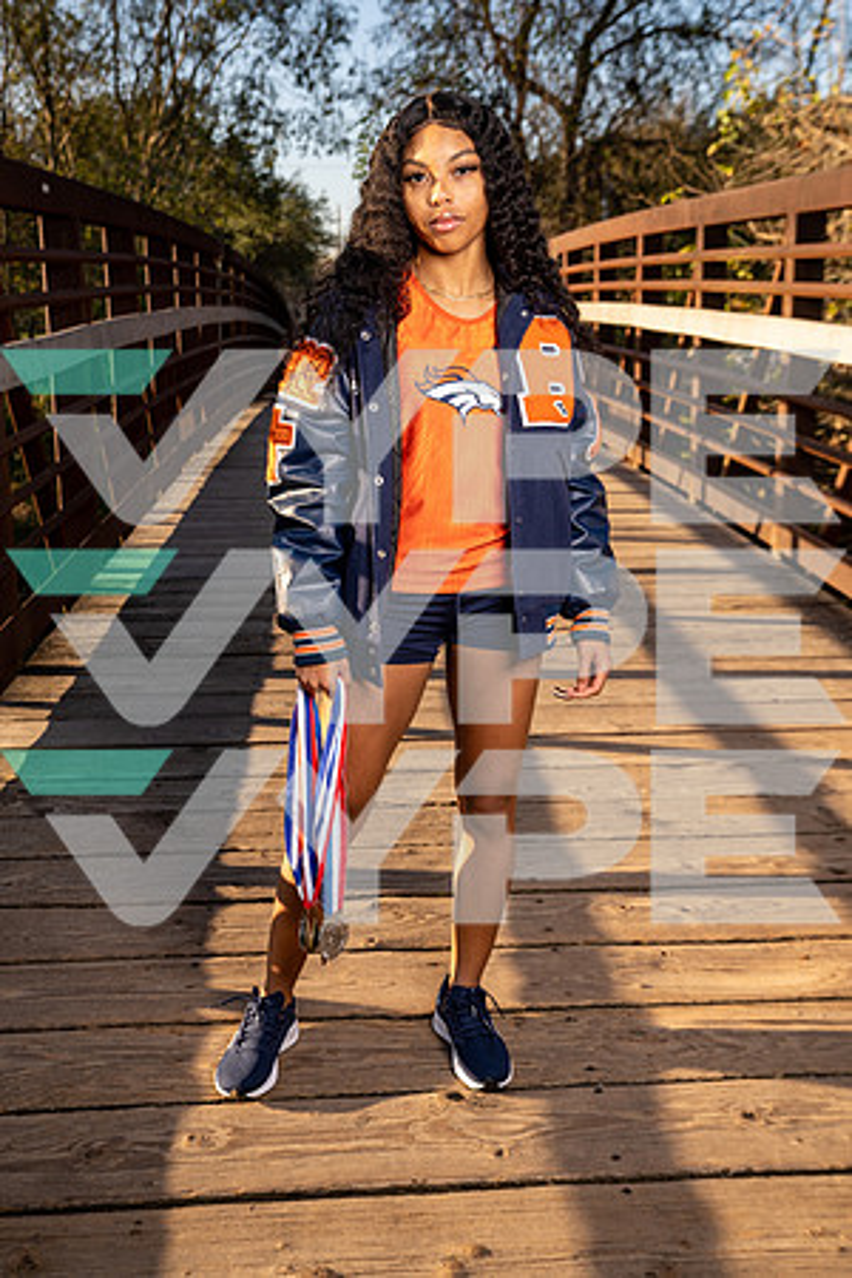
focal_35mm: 39
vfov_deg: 49.6
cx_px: 426
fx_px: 1384
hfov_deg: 34.2
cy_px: 639
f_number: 5.6
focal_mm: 39
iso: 160
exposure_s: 1/250
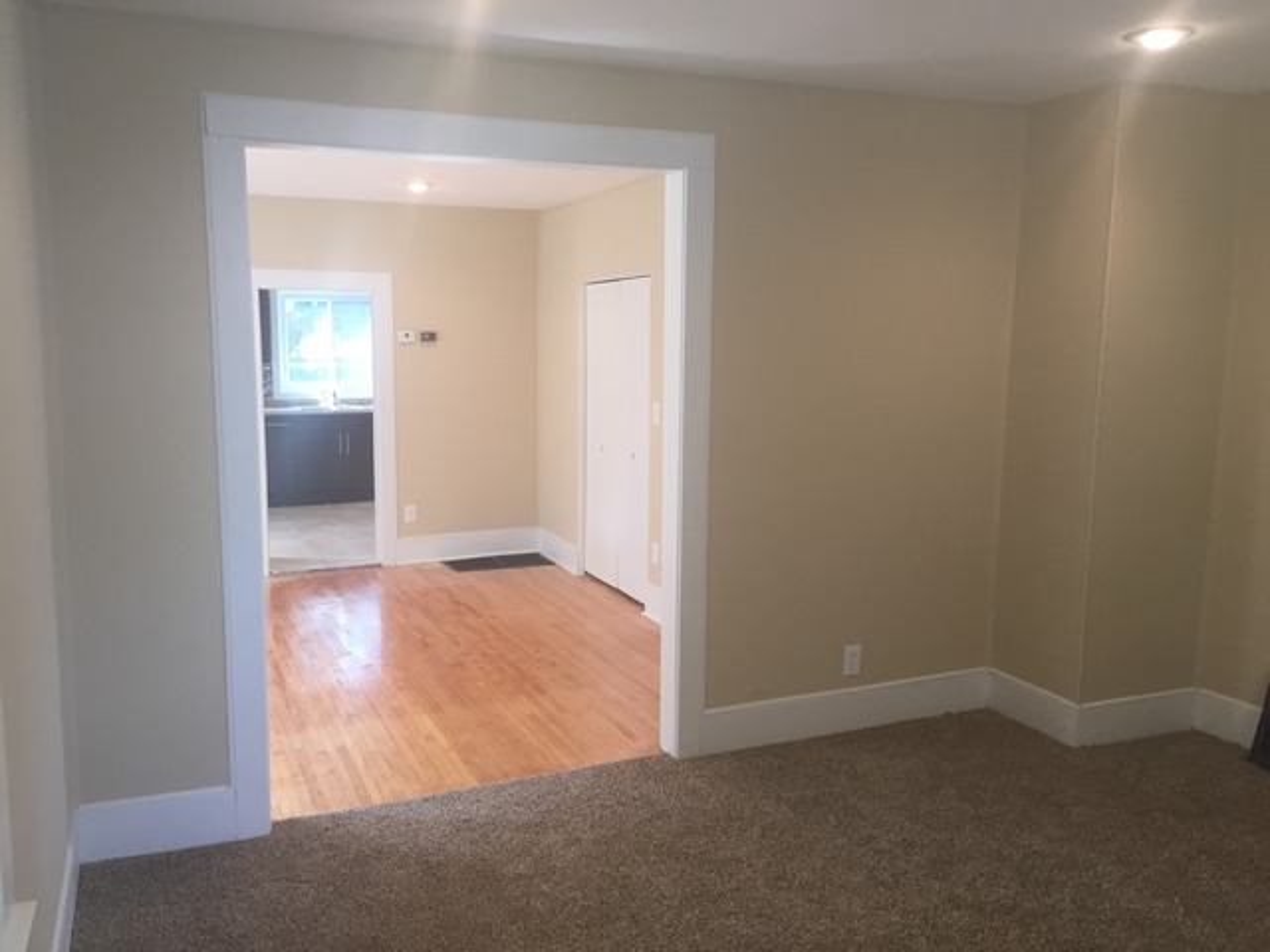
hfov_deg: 61.7
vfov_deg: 48.2
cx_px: 635
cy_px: 476
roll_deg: +0.6
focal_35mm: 29
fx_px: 1064
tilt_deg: -6.2
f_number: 2.2
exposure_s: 1/30
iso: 40
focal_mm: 4.15
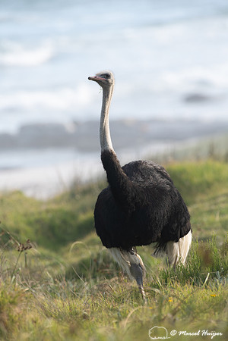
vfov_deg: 3.4
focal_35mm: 600
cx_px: 114
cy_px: 170
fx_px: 5700
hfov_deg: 2.3
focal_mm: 600
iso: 800
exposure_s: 1/640
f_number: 9
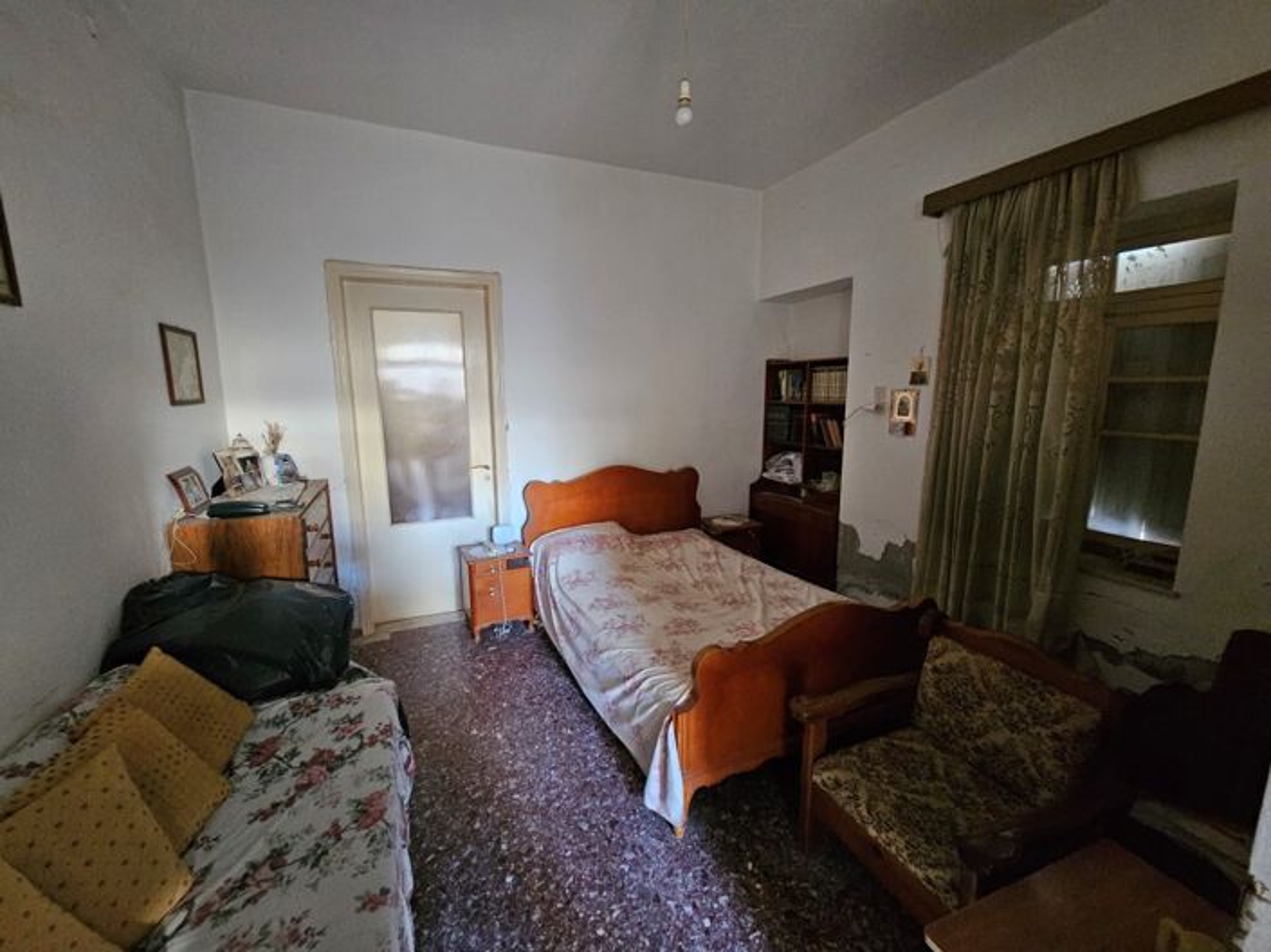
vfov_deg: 89.9
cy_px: 476
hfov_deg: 106.2
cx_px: 636
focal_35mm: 13
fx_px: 477
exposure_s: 1/25
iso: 800
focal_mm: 2.2
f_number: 2.2
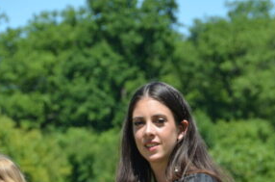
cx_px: 153
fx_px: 2598
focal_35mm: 341
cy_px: 144
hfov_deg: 6.1
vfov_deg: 4.0
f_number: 8
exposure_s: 1/250
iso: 100
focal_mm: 130
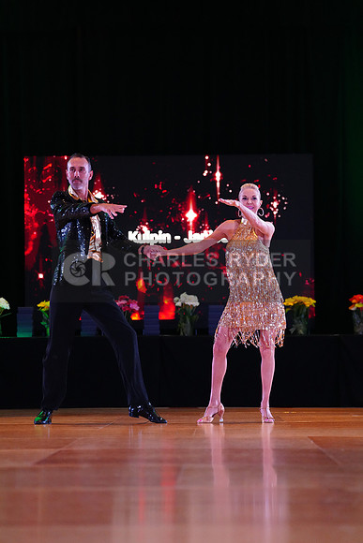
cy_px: 272
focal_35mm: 102
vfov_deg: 20.0
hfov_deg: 13.4
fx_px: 1542
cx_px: 182
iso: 6400
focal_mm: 102
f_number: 2.8
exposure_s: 1/400
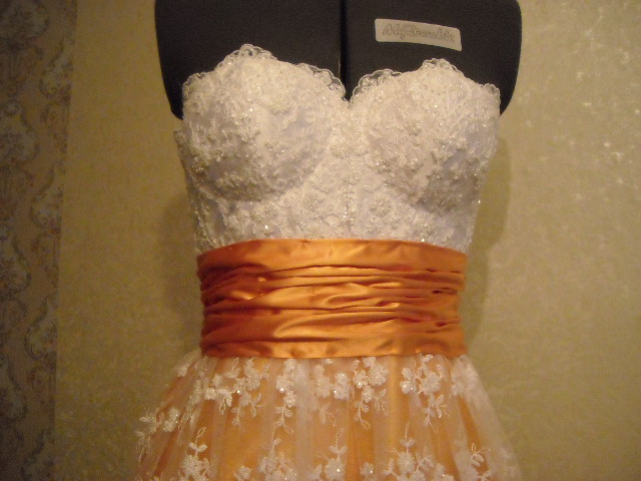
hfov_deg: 52.6
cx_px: 320
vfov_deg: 40.7
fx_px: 648
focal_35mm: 35
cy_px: 240
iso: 800
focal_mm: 5.7
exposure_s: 1/76
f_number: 2.8
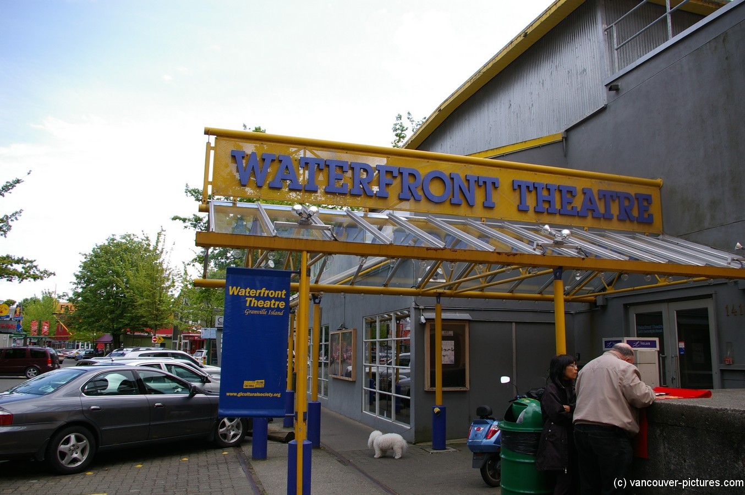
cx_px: 372
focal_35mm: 27
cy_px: 248
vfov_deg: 47.8
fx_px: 558
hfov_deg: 67.4
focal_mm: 18
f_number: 6.7
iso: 200
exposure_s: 1/250
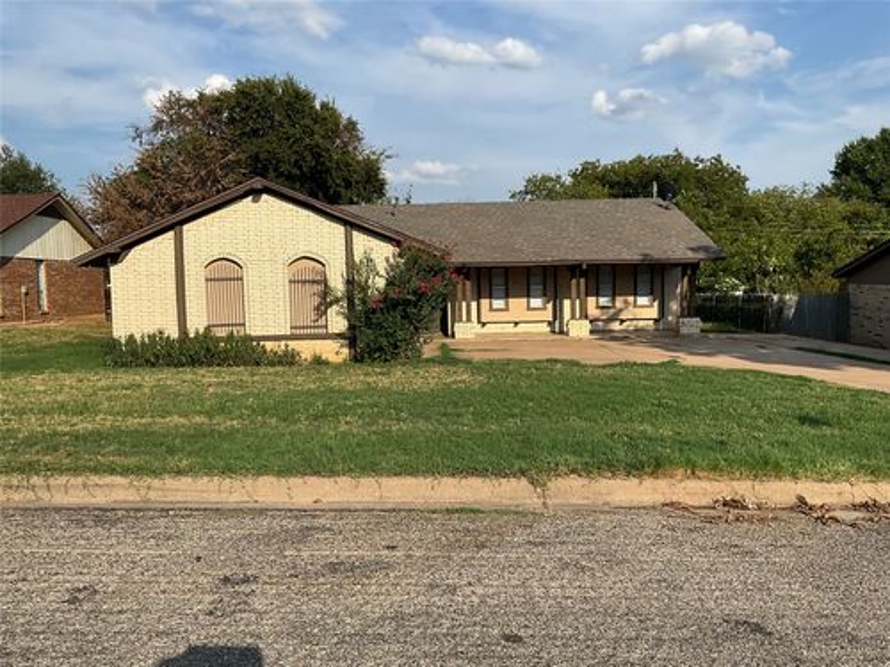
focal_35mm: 29
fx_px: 746
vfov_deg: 48.2
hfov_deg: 61.7
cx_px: 445
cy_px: 334
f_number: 1.8
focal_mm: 3
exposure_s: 1/2227
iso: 25
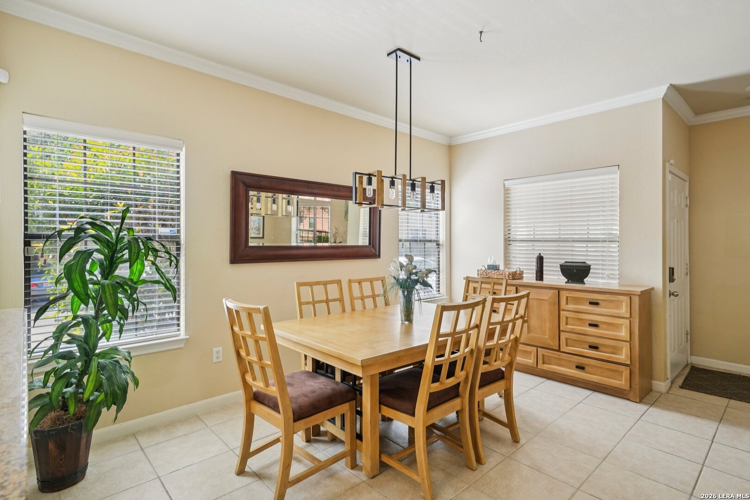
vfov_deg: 70.4
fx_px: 354
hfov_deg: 93.3
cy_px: 250
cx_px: 375
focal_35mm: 17
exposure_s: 1/80
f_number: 7.1
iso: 800
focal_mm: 17
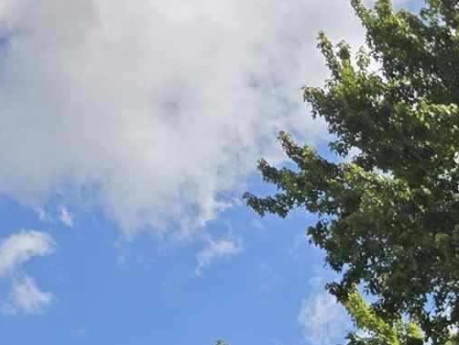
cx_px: 1009
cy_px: 953
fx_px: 1870
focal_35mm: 141
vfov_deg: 9.0
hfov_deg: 12.0
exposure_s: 1/6150
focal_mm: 6.3
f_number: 1.7
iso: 80
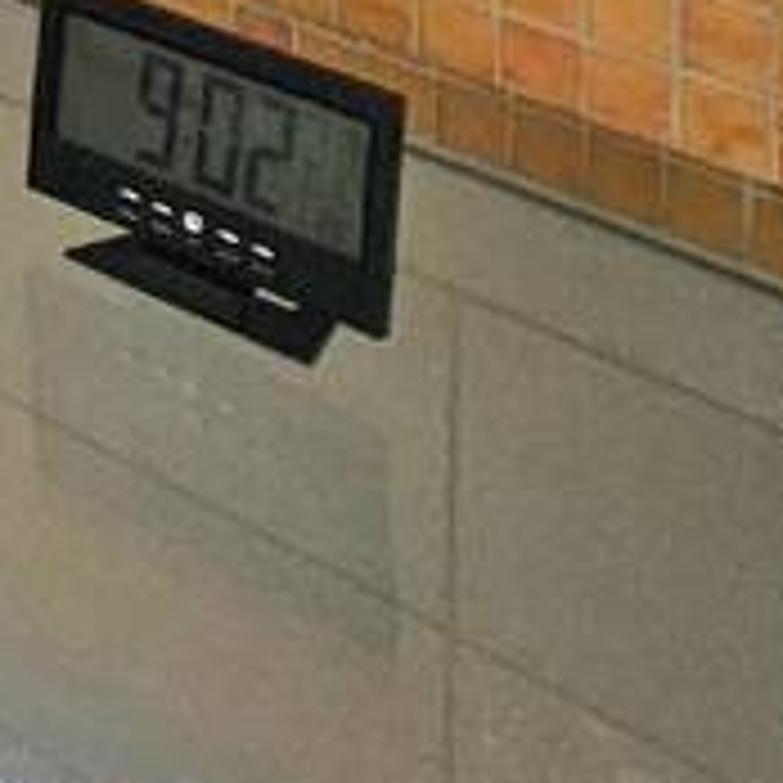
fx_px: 2431
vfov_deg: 13.4
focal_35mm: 95
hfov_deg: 13.4
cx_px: -1094
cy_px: -1112
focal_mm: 2.2
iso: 50
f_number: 2.2
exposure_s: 1/1111
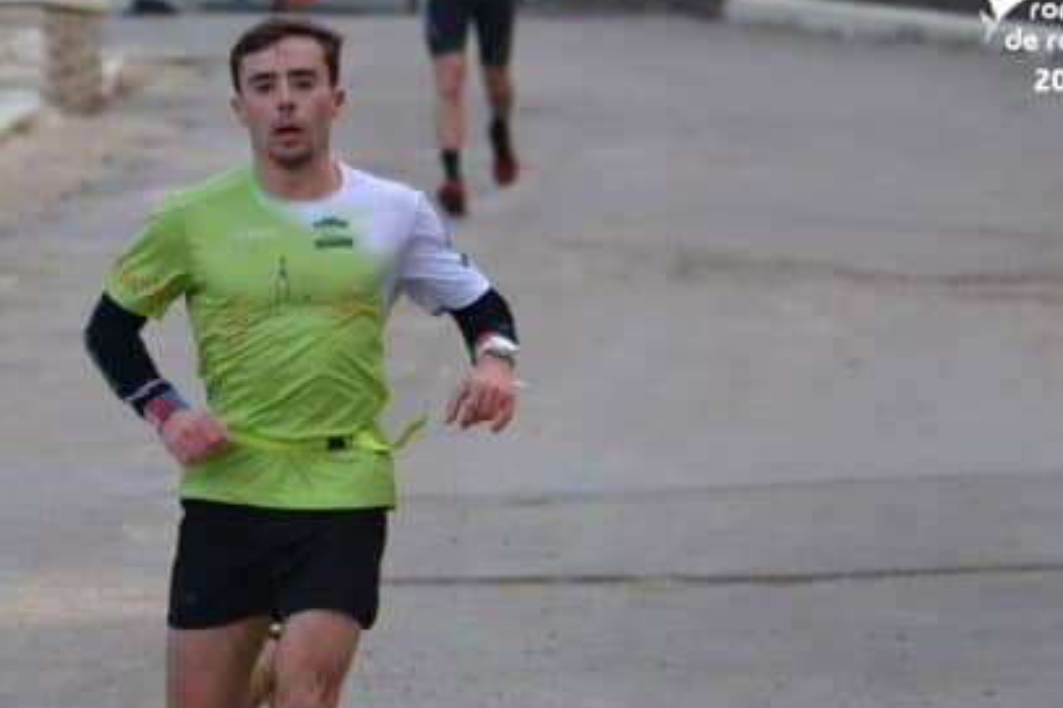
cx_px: 206
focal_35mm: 425
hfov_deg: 4.8
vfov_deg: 3.2
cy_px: 525
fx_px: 12544
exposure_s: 1/500
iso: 720
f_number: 5
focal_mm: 150
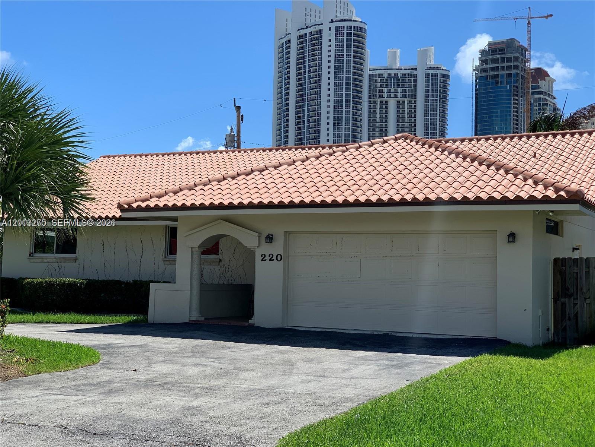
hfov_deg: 36.8
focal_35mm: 52
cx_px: 298
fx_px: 894
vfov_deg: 28.0
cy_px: 224
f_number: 2.4
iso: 16
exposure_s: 1/1410
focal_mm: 6
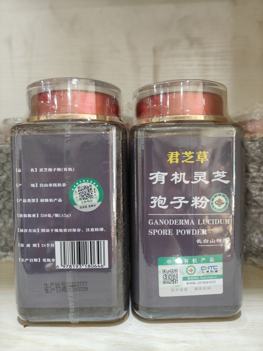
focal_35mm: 24
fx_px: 243
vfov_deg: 71.6
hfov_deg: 56.8
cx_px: 132
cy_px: 176
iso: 400
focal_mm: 5.59
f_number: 1.8
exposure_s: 1/50
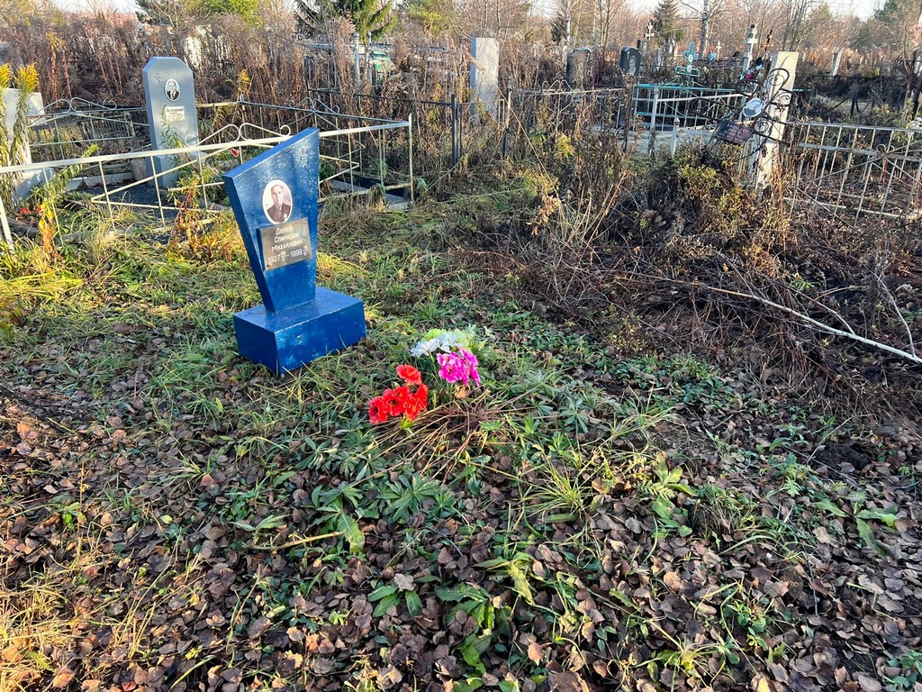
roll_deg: -3.1
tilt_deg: -27.4
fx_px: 693
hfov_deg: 67.3
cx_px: 461
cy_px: 346
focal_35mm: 26
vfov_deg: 53.1
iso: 50
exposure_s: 1/151
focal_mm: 5.7
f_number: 1.5
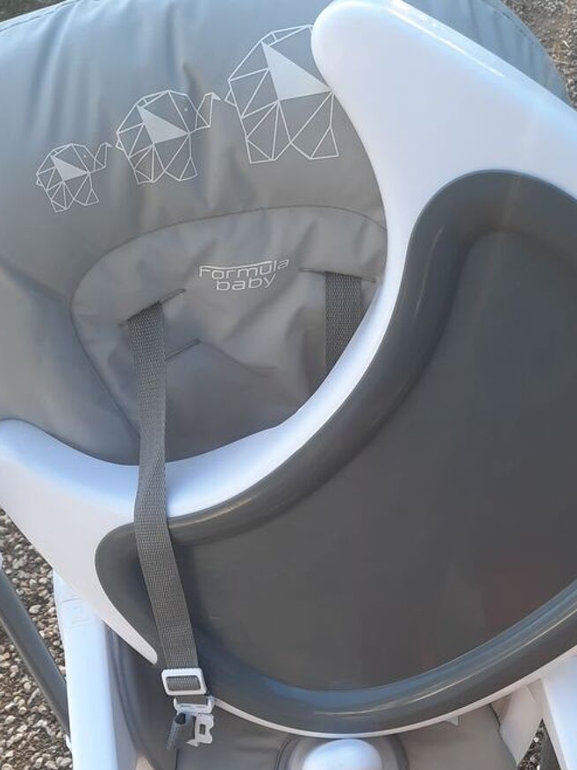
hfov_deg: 37.6
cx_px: 342
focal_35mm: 38
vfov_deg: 47.9
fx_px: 844
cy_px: 529
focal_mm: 4.6
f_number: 2
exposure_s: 1/100
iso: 40
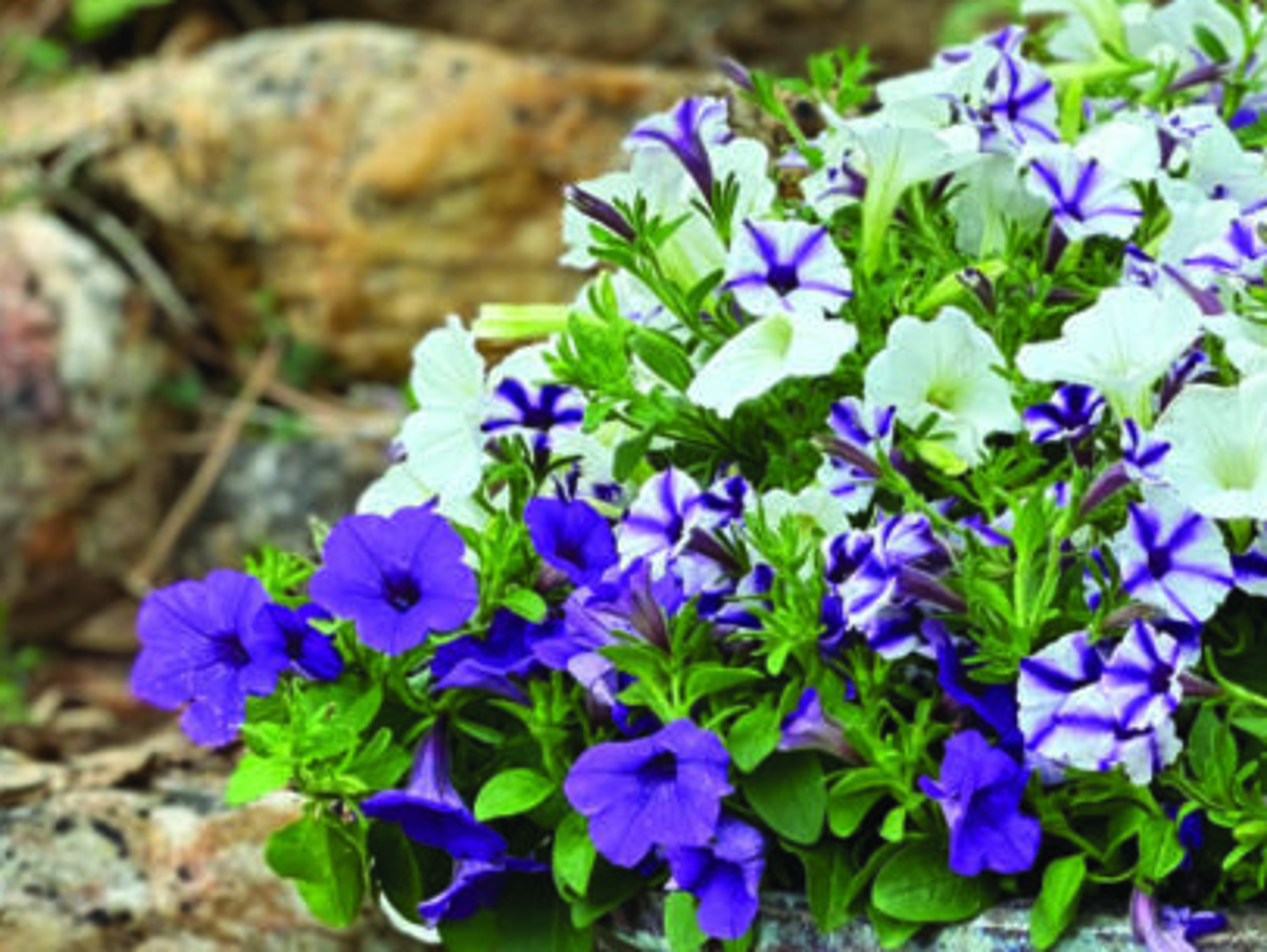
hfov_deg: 14.7
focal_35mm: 131
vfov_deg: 11.2
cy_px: 1002
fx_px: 4798
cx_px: 1354
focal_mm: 6
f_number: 2
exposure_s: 1/122
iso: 32
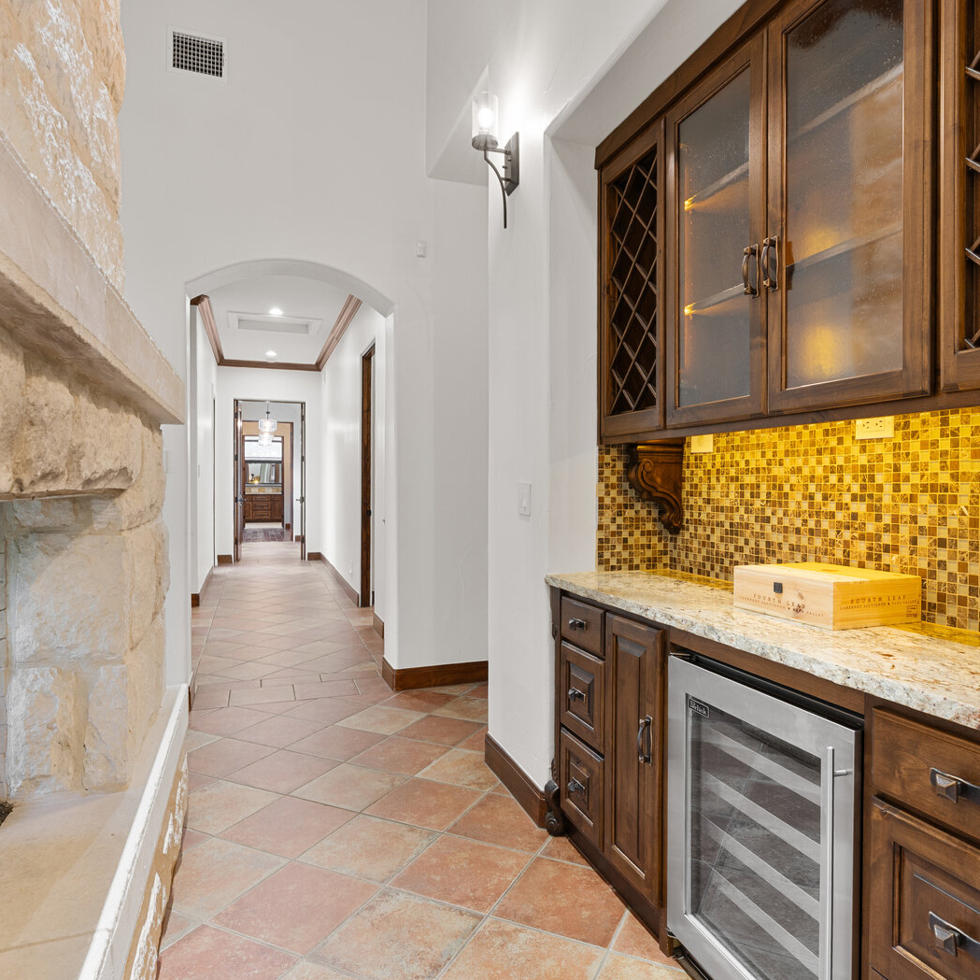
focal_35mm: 21
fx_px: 673
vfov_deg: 72.1
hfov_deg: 72.1
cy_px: 486
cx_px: 511
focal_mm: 16
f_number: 8
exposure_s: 2
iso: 250
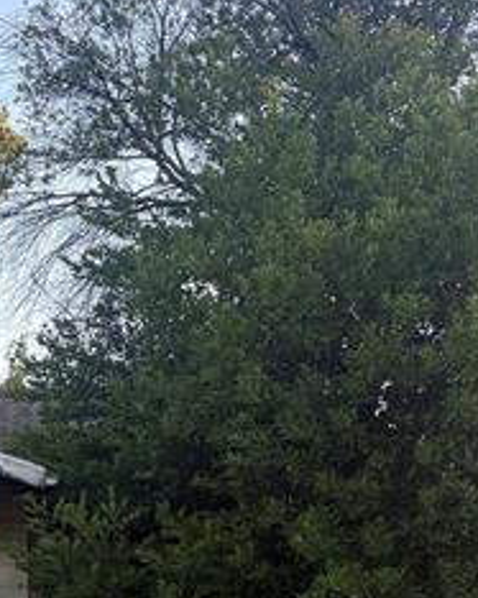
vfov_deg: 24.4
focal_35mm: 77
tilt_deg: +6.7
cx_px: -151
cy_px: 463
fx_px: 1363
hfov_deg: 18.5
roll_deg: -0.4
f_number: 1.78
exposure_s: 1/225
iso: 80
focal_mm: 6.76
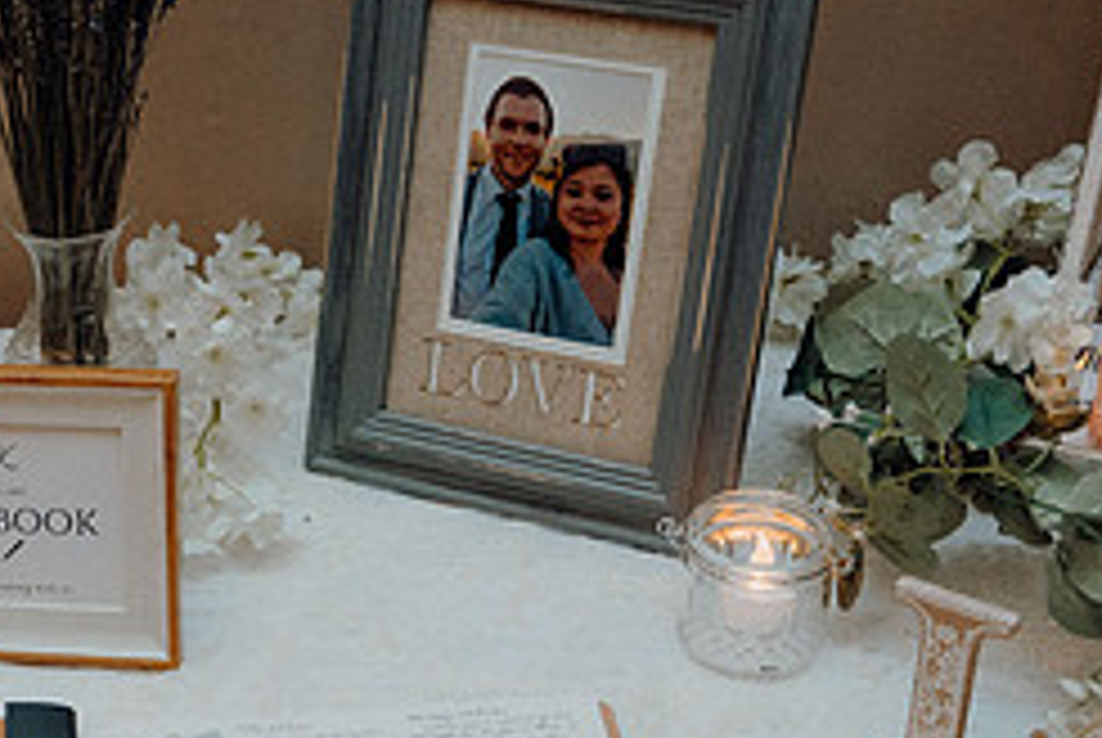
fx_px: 2390
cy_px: 515
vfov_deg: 17.5
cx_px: 49
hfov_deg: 24.9
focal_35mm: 78
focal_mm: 33
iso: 3200
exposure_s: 1/160
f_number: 3.5
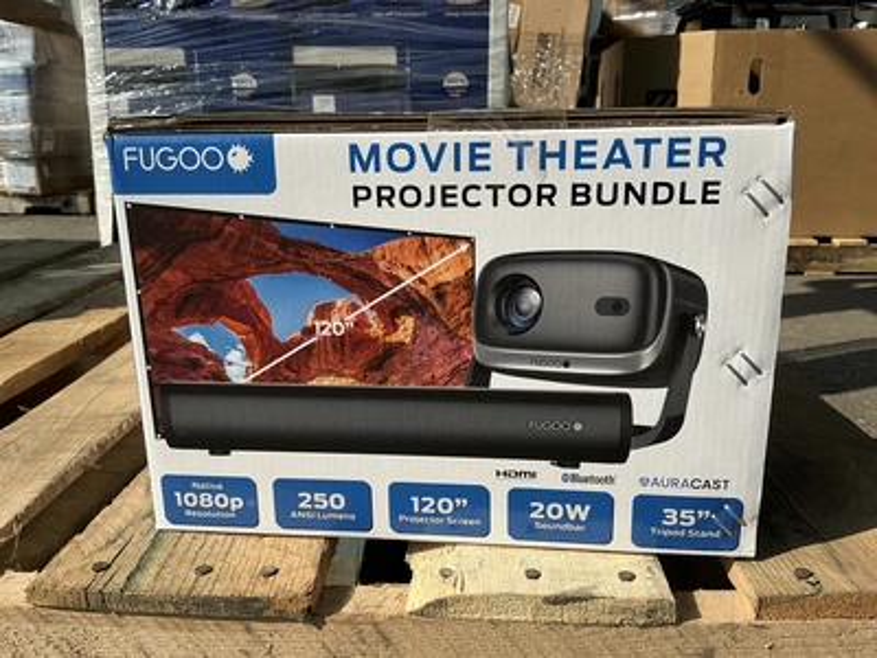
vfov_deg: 49.7
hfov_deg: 63.4
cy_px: 329
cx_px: 438
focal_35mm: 28
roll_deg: +2.5
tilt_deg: -15.2
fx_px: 709
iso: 25
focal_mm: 3
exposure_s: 1/1730
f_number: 1.8
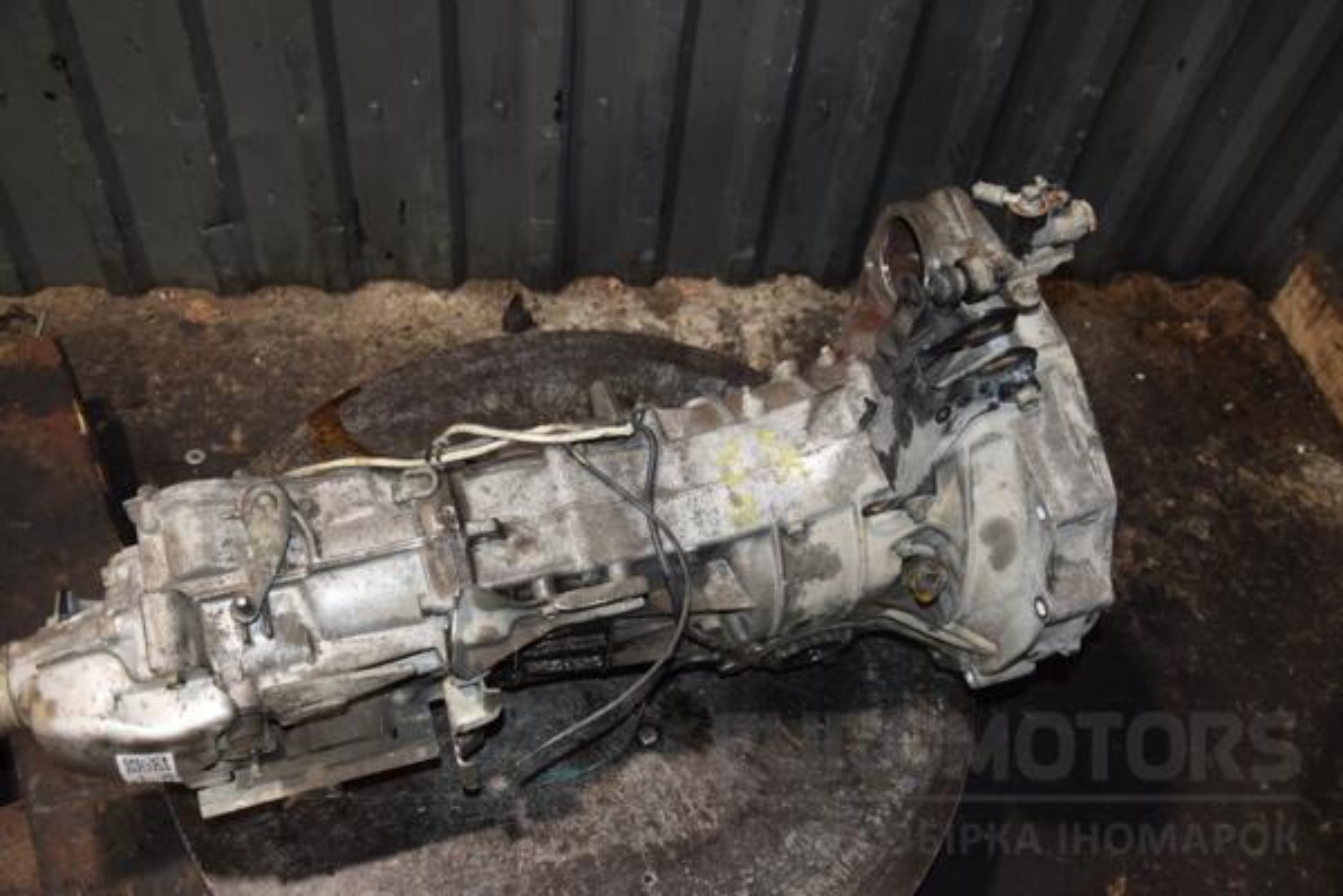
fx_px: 1231
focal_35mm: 33
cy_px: 448
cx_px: 672
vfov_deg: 40.0
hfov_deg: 57.2
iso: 800
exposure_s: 1/60
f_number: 5
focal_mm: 22
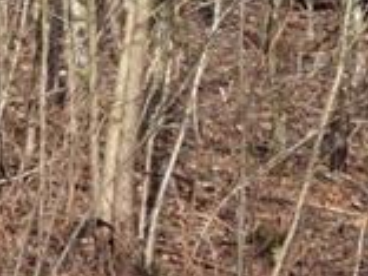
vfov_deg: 2.4
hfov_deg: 3.2
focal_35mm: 611
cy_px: -99
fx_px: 6495
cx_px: -255
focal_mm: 20.6
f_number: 5.1
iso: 100
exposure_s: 1/200
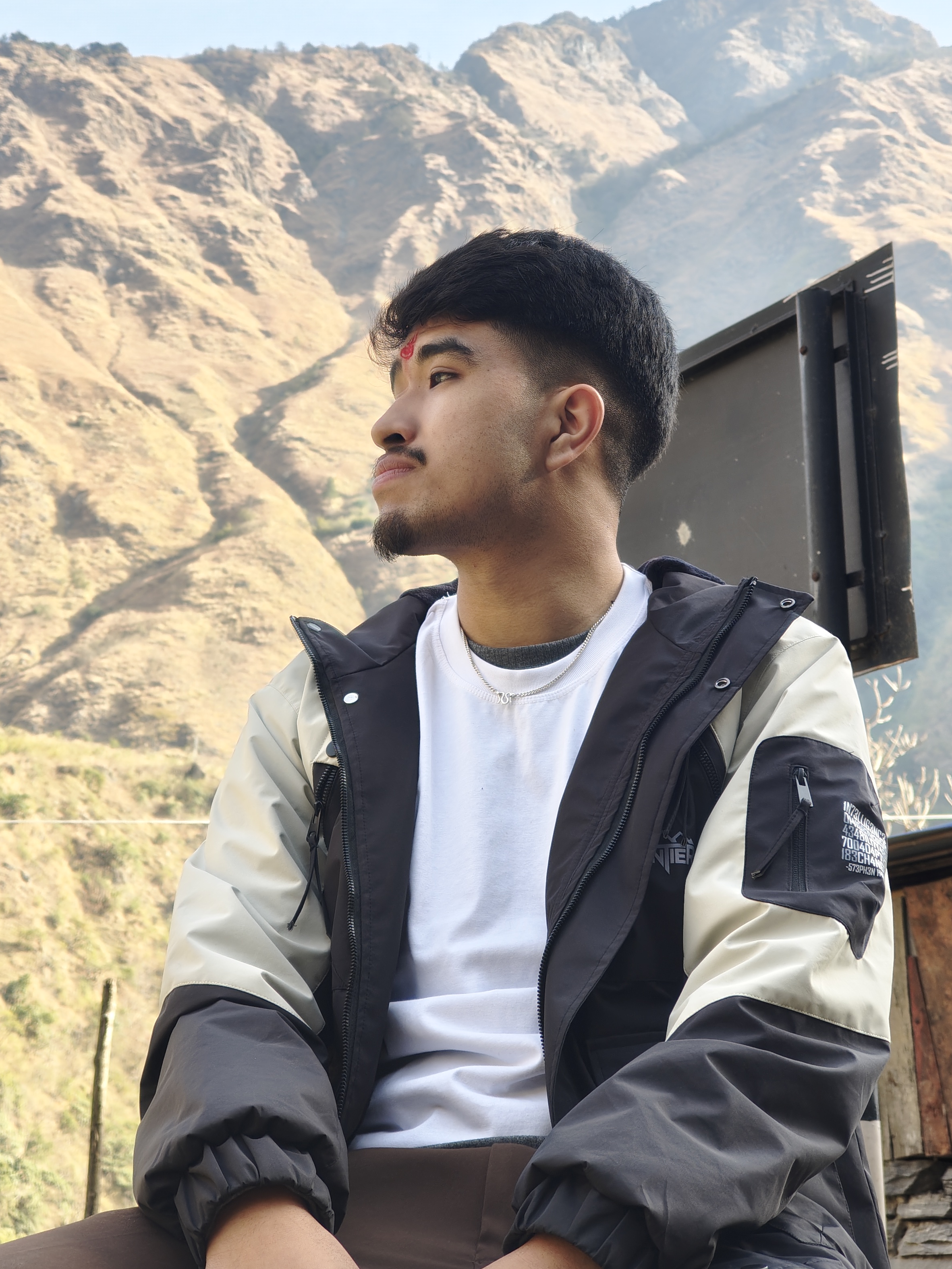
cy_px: 480
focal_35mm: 65
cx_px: 449
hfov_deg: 22.6
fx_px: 2384
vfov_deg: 29.7
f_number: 2
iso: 73
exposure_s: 1/100
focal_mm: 7.1
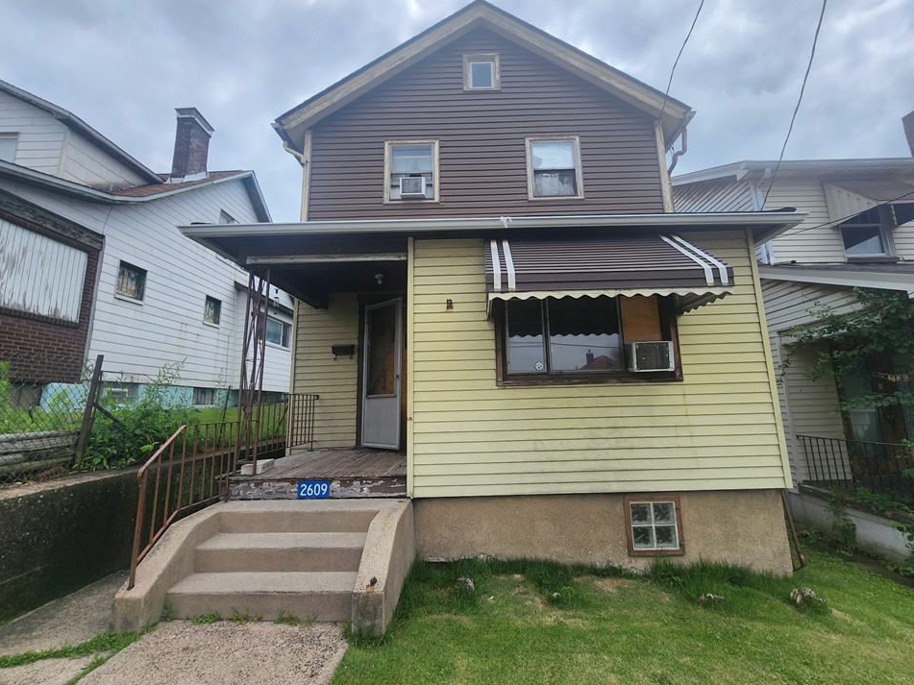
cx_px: 474
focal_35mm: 14
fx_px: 370
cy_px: 331
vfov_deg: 85.6
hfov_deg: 102.0
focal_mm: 2.2
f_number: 2.2
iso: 50
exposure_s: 1/2737
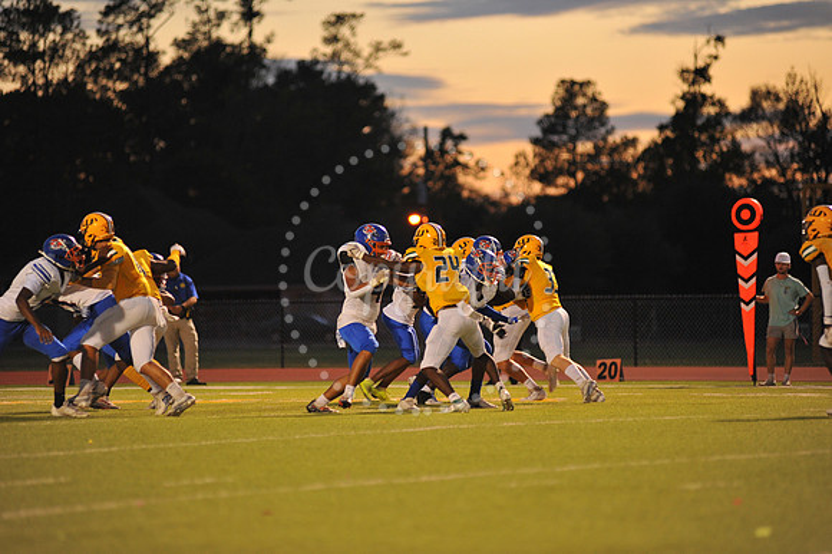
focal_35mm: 200
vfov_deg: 6.9
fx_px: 4619
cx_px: 416
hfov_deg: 10.3
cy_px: 277
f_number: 2.8
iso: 1600
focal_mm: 200
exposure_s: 1/250
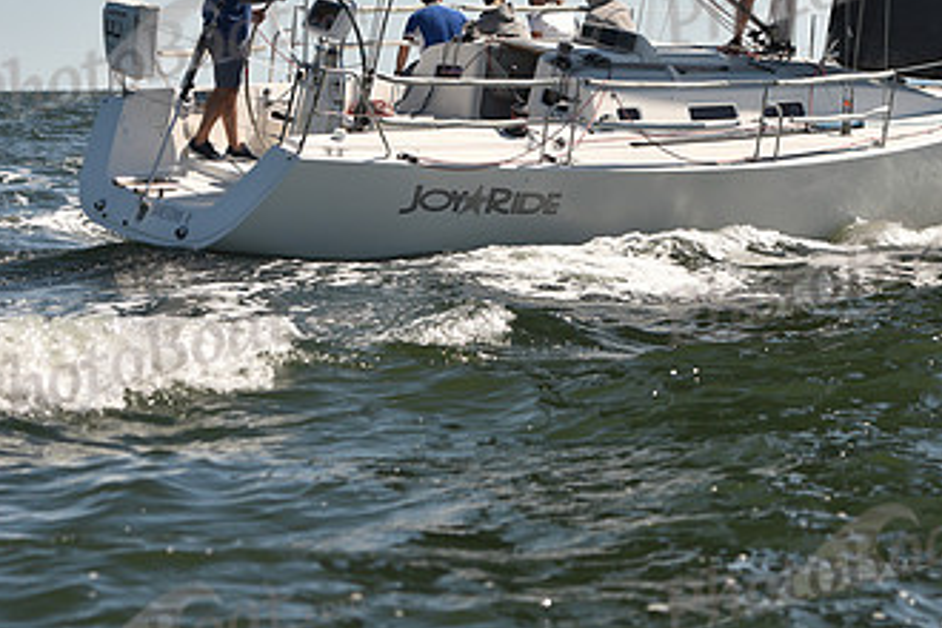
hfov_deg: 16.6
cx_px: 517
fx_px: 3218
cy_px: 164
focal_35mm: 123
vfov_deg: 11.1
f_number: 4.5
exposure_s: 1/1250
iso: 250
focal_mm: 70
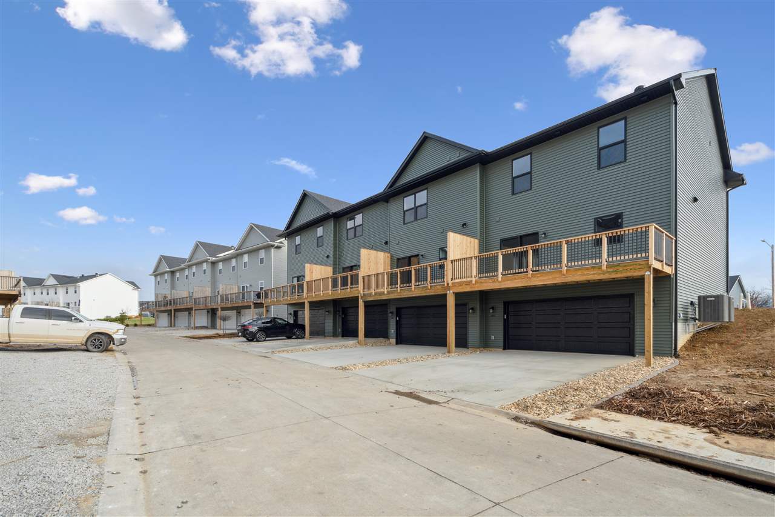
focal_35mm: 16
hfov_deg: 96.7
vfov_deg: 73.7
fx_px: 344
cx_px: 388
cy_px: 258
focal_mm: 16
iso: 640
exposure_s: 1/640
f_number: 10
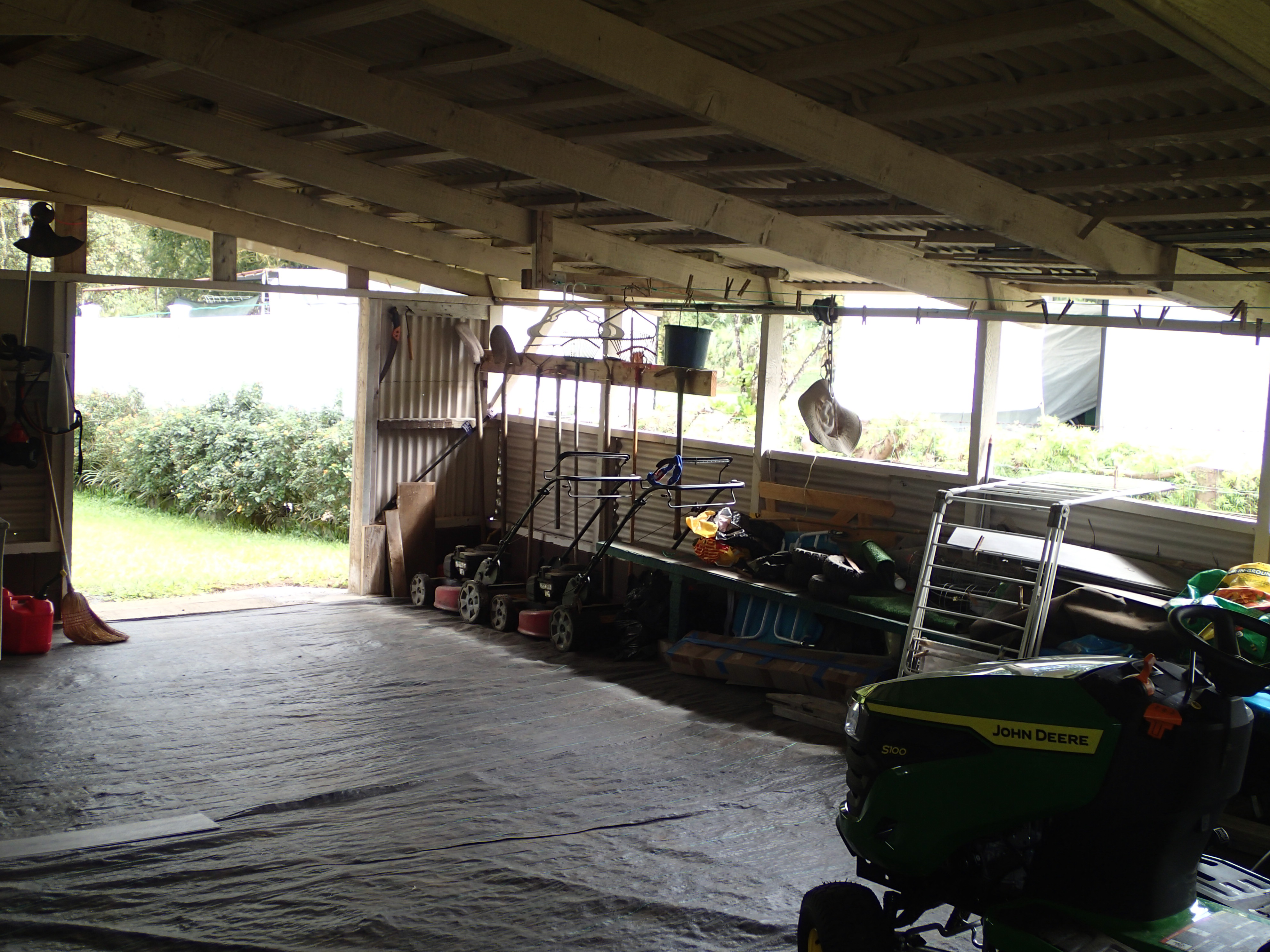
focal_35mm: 40
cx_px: 635
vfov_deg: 36.0
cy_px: 476
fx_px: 1468
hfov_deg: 46.8
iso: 100
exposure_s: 1/100
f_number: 2.8
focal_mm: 7.34
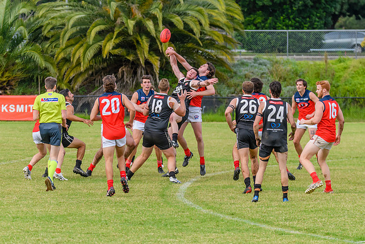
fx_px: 3497
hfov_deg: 6.0
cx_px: 214
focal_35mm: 345
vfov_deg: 4.0
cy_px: 93
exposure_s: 1/2000
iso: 800
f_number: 5
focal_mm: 190
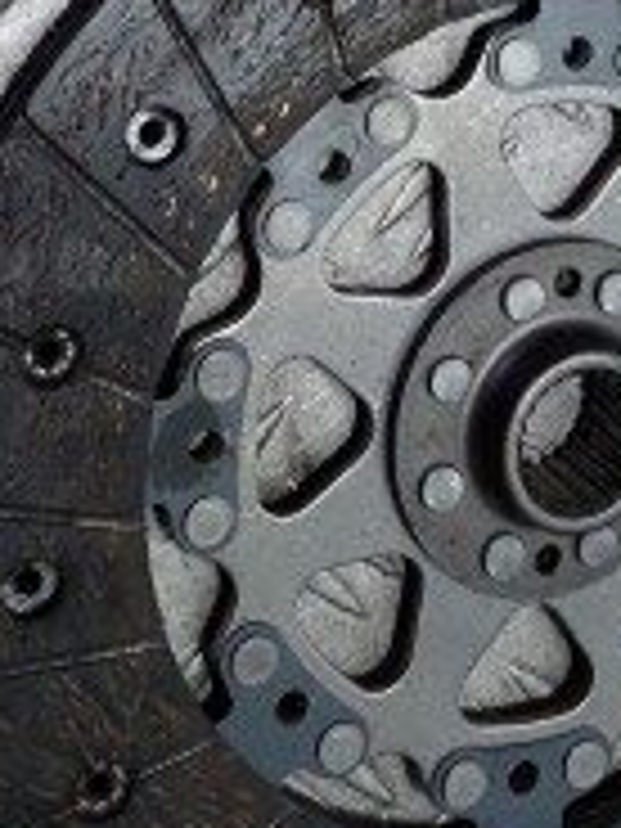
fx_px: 2081
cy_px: -405
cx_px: 468
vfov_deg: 19.6
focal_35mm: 87
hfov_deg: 16.9
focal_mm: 5.23
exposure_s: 1/100
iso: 80
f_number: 1.8
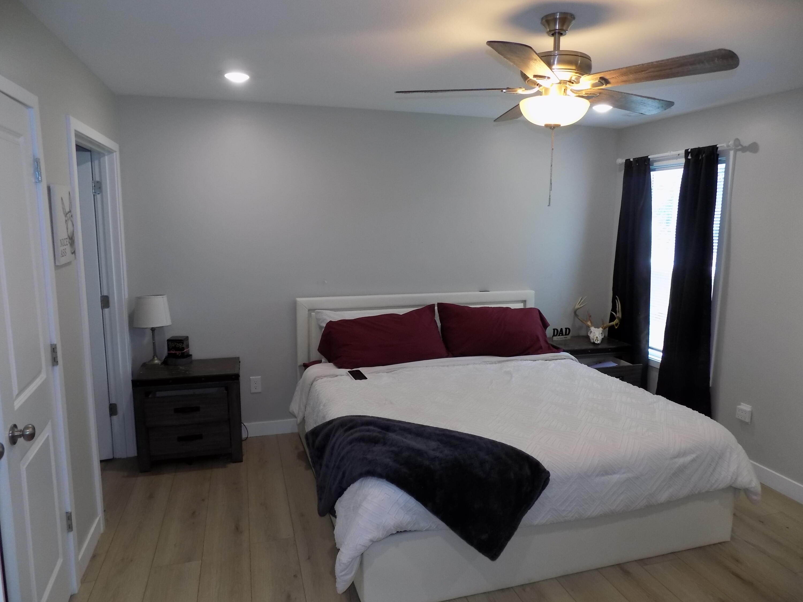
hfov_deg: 73.9
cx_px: 402
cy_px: 301
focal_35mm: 23
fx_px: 534
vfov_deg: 58.9
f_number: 3.1
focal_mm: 4
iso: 180
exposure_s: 1/30
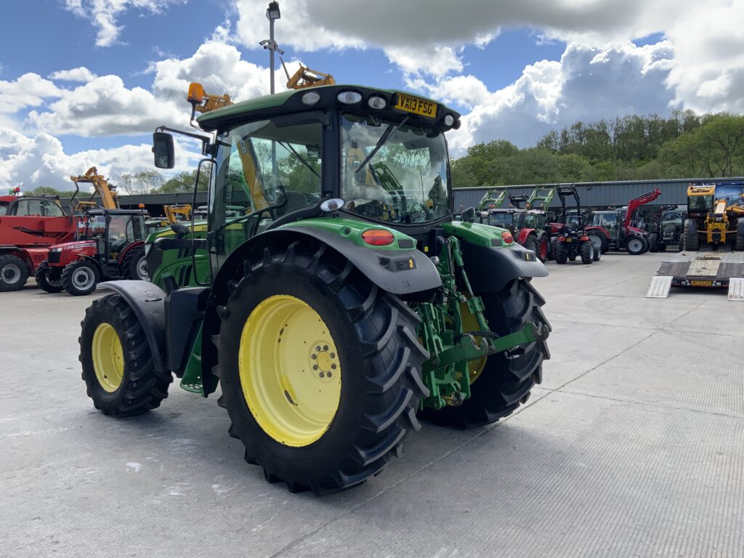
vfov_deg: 48.2
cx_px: 372
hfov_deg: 61.7
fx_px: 623
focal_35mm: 29
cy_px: 279
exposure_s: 1/978
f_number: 1.8
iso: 16
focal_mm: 3
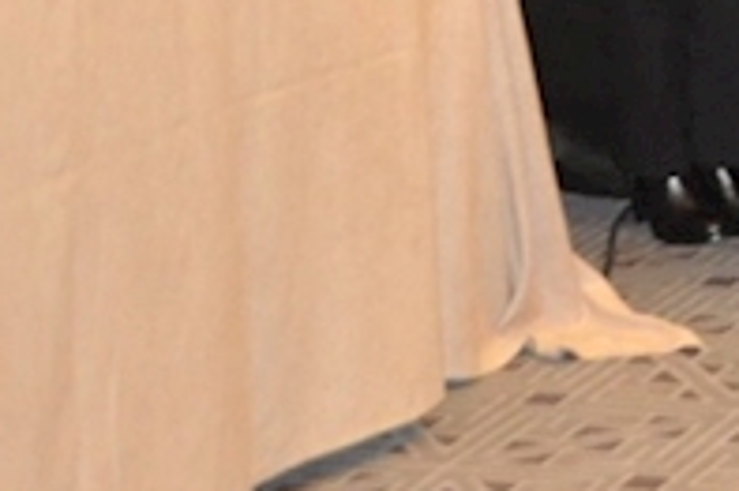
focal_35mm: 165
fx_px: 3384
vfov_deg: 7.8
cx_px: 2009
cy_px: -660
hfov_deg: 10.1
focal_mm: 18
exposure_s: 1/60
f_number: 5
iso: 1600
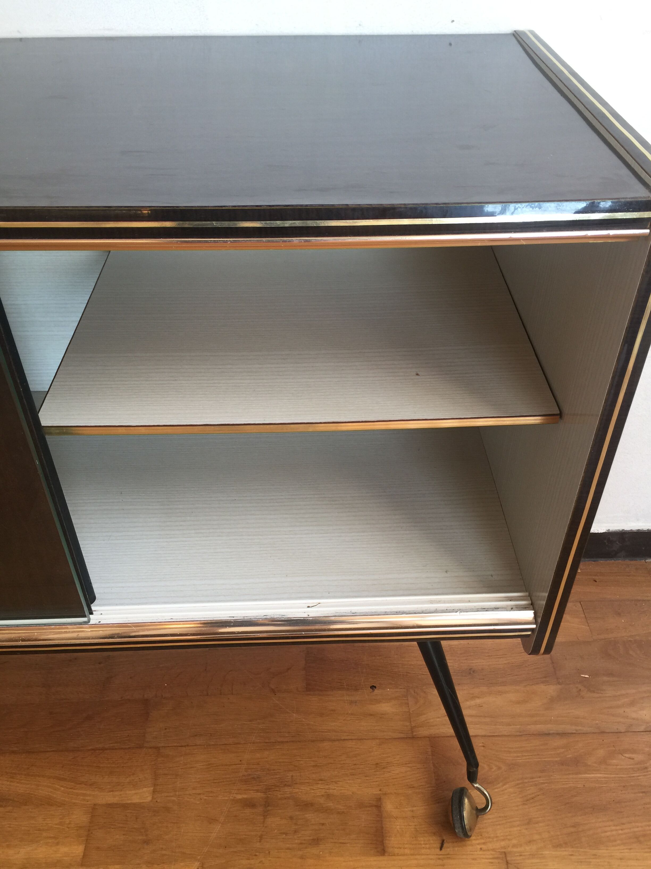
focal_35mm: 29
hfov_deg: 48.2
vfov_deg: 61.7
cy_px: 434
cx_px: 326
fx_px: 727
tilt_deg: -40.9
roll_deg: +1.9
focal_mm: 4.15
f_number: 2.2
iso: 32
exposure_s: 1/33
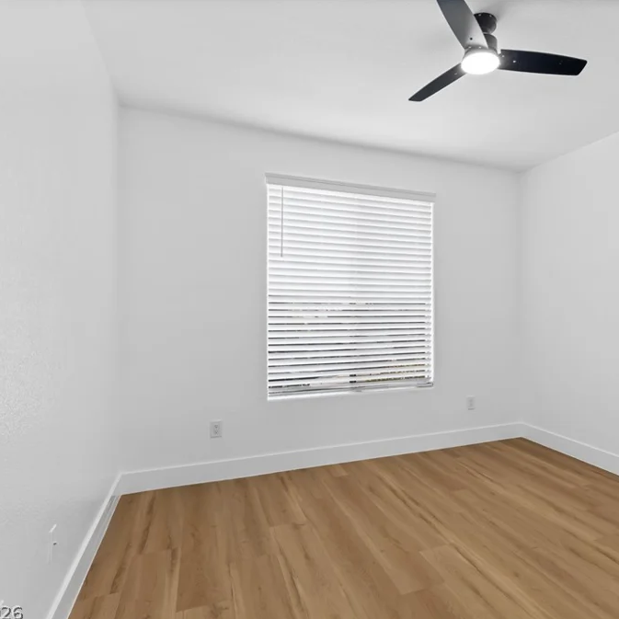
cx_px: 402
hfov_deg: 68.1
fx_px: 445
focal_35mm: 22
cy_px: 312
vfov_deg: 69.6
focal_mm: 17
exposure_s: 1/4
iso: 400
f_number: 8
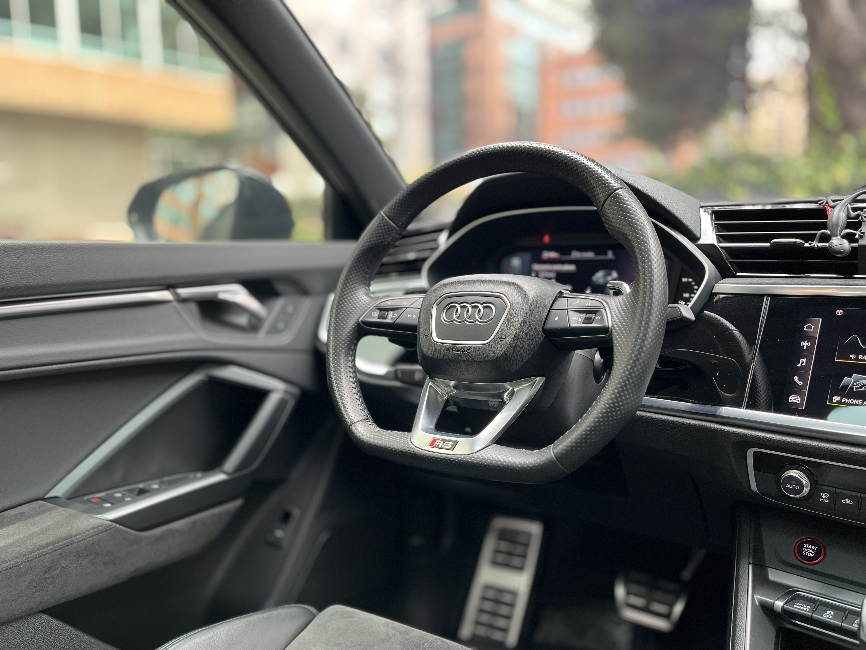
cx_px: 433
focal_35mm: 26
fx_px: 650
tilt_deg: -8.5
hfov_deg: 67.3
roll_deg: +1.4
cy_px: 325
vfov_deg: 53.1
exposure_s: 1/86
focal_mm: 5.1
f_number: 1.6
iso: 125
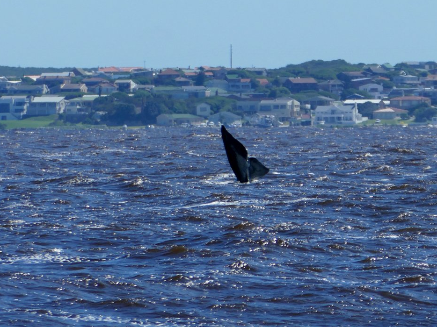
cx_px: 267
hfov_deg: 4.0
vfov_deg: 3.0
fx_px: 6222
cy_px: 169
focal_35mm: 493
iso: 125
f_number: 4.5
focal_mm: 145.41
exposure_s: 1/1600
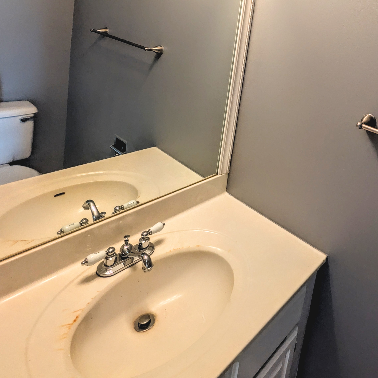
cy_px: 75
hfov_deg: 60.7
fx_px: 284
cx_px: 313
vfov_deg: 61.6
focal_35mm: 23
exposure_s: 1/60
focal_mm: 2.02
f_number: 1.7
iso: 73
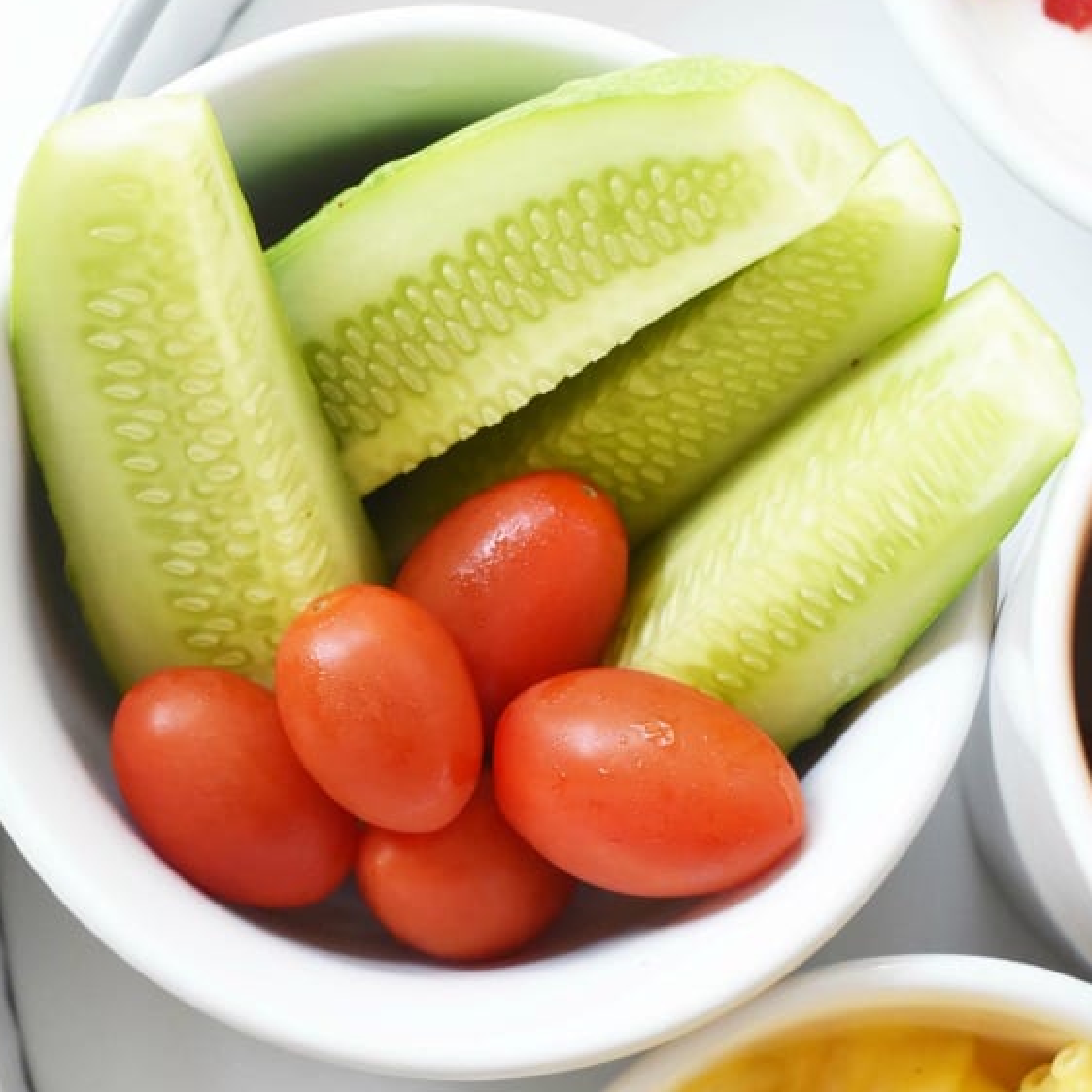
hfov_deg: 14.7
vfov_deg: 14.6
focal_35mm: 119
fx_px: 4247
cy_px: 435
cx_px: 532
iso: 800
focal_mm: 50
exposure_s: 1/160
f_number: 6.3
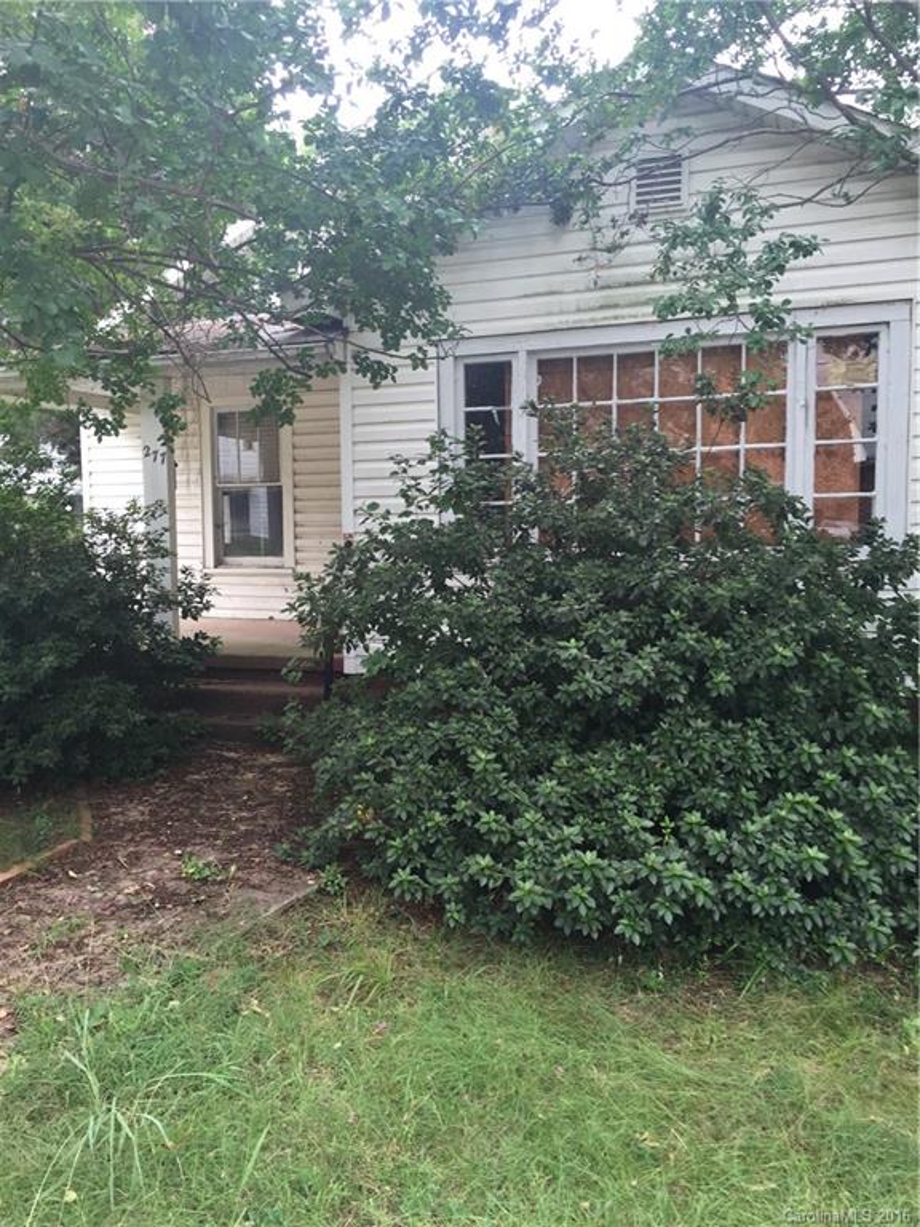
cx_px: 460
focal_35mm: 29
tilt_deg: -3.3
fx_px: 1028
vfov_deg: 61.7
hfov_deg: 48.2
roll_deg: +0.8
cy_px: 614
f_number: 2.2
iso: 50
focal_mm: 4.15
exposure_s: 1/120
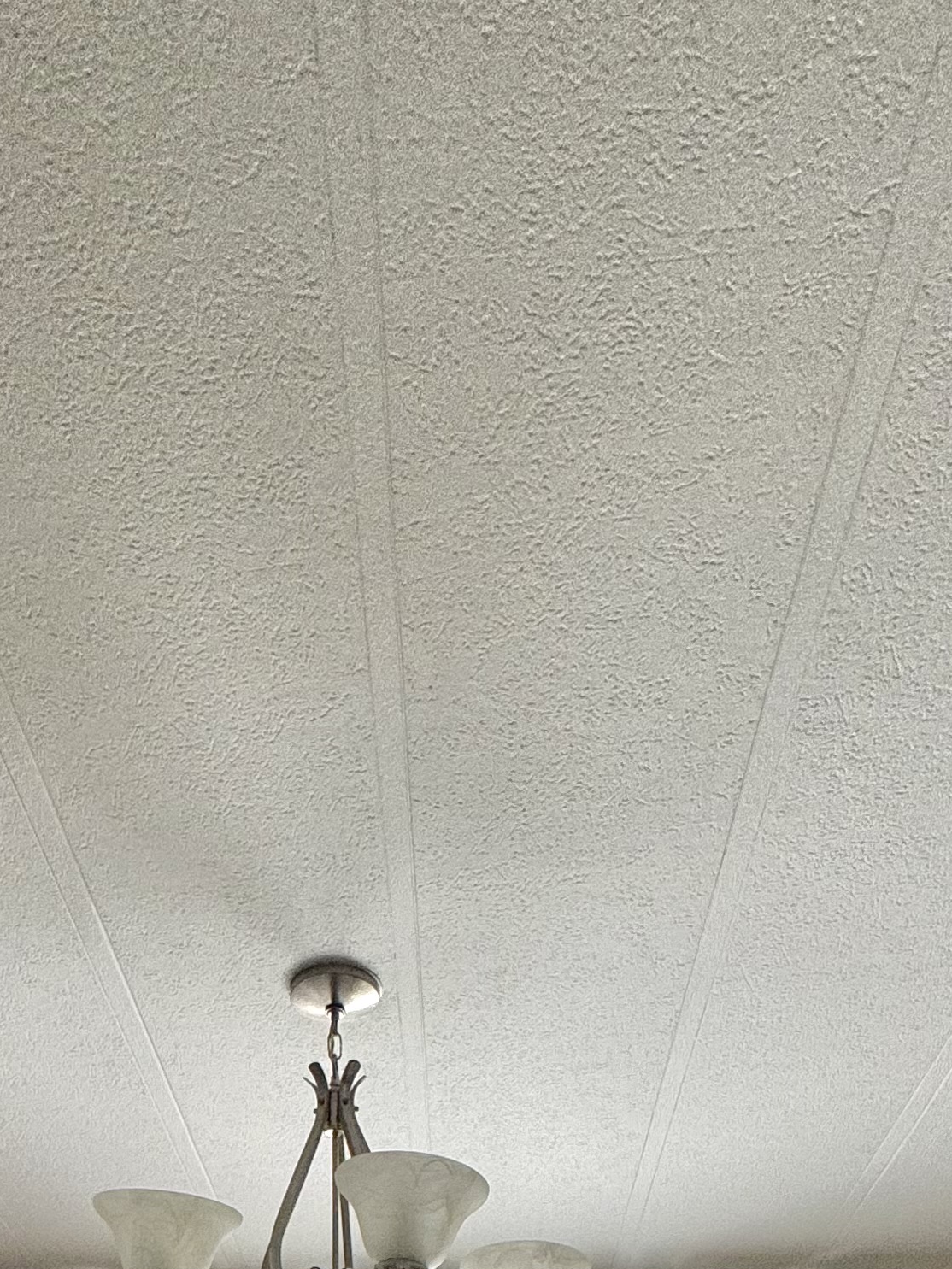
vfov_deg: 33.9
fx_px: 1393
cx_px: 403
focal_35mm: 38
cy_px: 1678
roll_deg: +0.4
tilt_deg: -1.2
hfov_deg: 37.6
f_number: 2.2
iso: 100
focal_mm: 2.22
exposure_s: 1/99
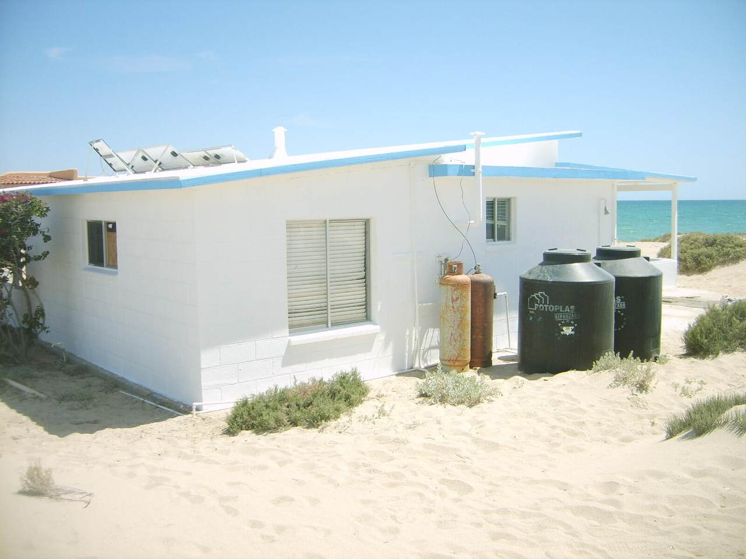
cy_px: 280
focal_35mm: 35
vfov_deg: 40.7
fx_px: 754
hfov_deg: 52.6
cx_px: 373
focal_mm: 5.8
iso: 50
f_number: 7.1
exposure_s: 1/750
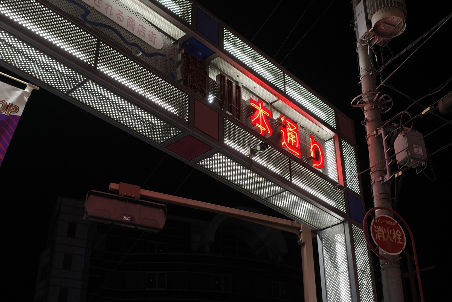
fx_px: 628
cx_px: 226
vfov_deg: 27.0
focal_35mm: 50
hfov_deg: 39.6
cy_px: 151
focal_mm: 18.3
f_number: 2.8
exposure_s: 1/30
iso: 400
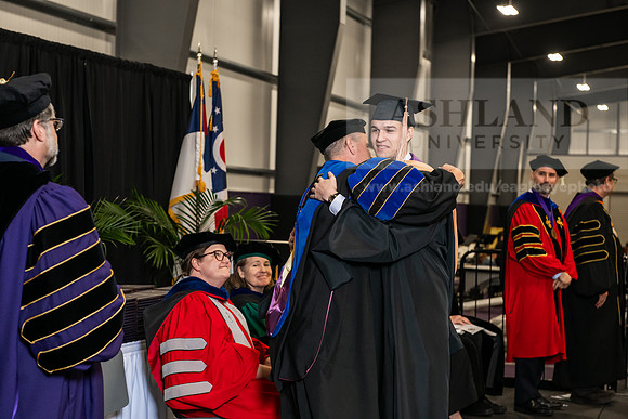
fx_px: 1221
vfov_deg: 19.5
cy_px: 210
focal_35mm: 70
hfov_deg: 28.8
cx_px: 314
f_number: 5
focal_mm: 70
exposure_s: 1/200
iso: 2000
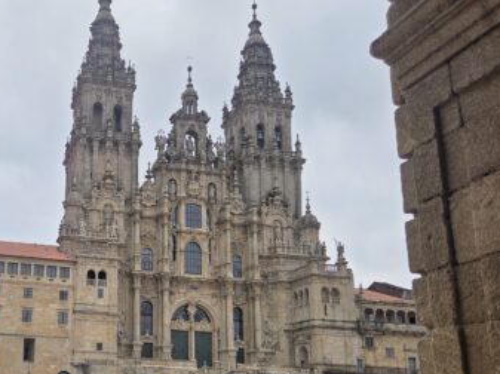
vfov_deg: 34.5
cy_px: 273
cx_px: 74
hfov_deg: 42.9
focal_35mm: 41
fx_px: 592
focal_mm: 5.4
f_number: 1.8
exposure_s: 1/7075
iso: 80
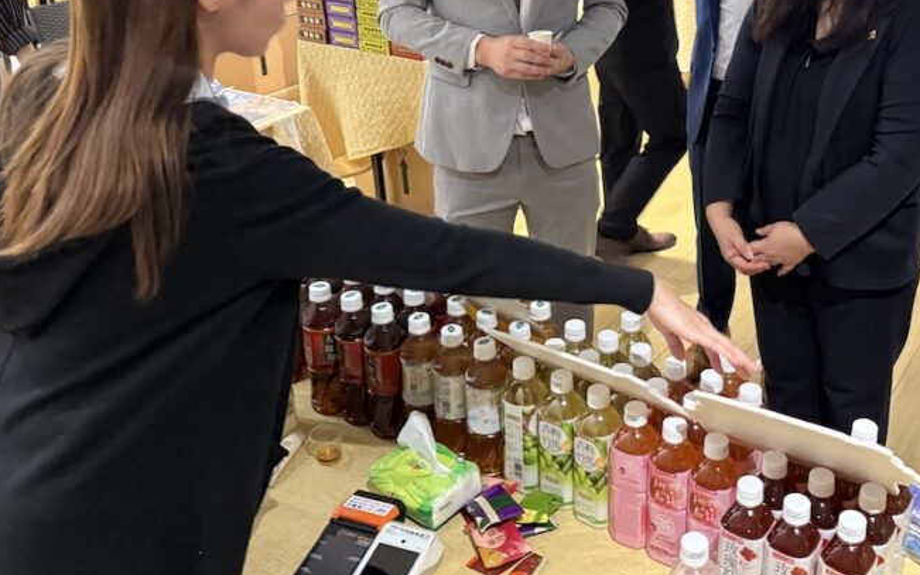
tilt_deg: -22.2
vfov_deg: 31.6
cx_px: 629
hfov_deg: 48.3
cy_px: 164
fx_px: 1003
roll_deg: +0.0
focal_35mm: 40
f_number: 1.78
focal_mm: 6.76
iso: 800
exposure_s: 1/33
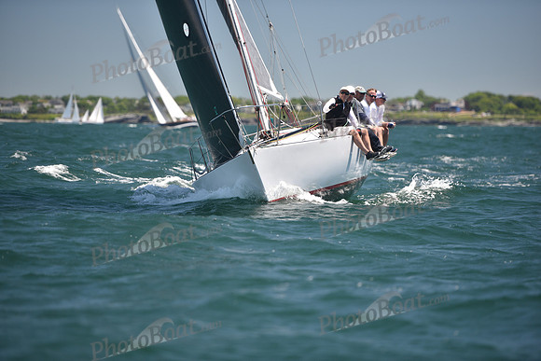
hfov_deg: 11.1
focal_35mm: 185
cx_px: 270
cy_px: 180
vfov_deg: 7.4
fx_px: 2781
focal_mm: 185
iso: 200
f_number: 3.2
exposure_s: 1/1000
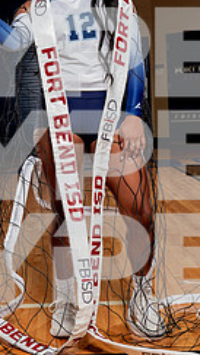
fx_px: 602
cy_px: 156
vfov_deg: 32.8
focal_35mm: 64
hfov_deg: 18.7
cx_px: 39
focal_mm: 33
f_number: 5.6
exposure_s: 1/250
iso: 200
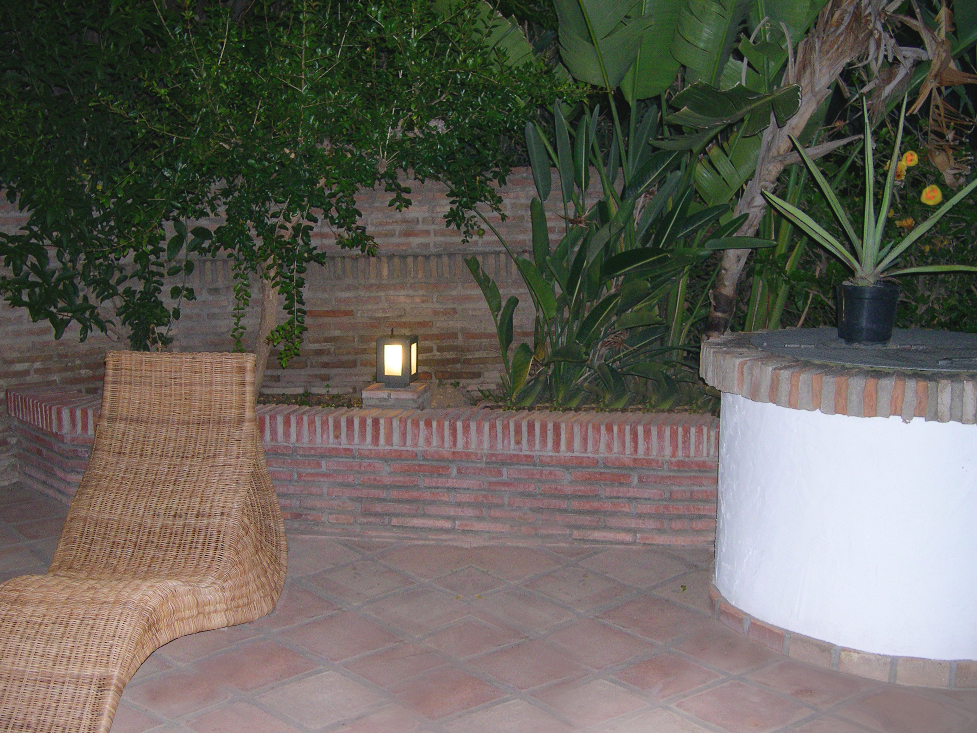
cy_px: 366
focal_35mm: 38
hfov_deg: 49.0
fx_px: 1073
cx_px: 488
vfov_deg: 37.7
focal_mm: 8
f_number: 2.8
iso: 288
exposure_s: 1/60
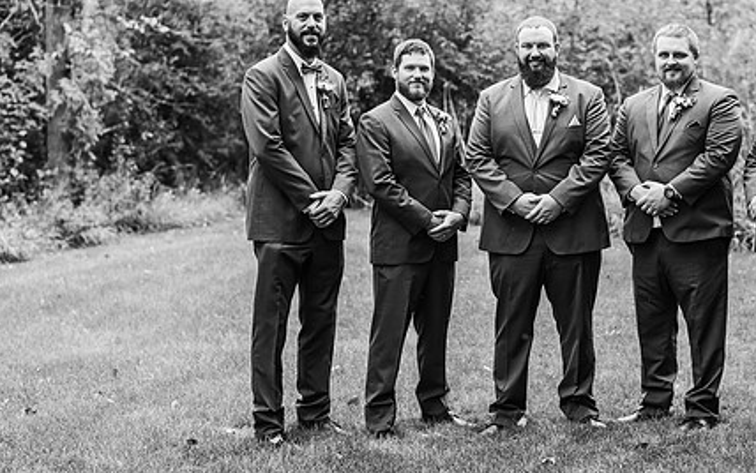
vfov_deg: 16.1
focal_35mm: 81
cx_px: 500
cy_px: 194
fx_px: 1670
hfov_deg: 25.4
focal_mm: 58
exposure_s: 1/1000
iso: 500
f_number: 2.8
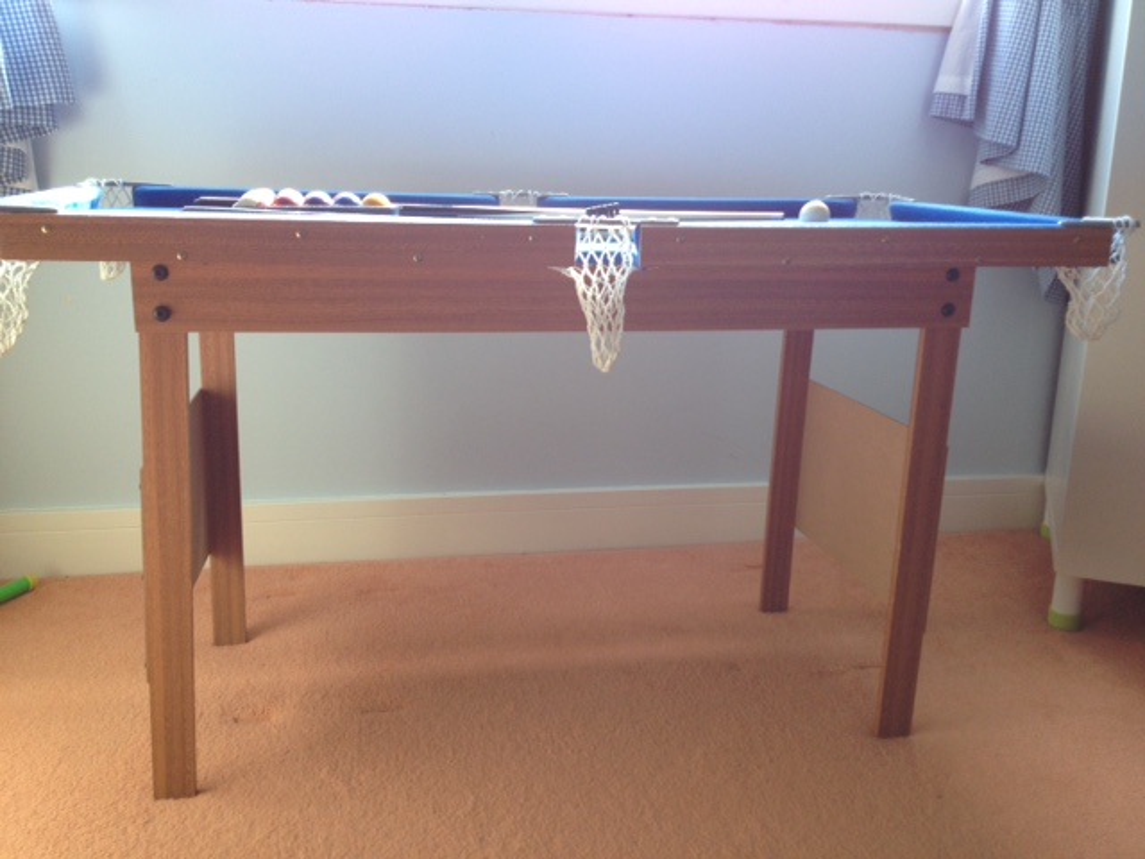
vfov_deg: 40.7
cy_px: 430
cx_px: 572
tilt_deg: -16.9
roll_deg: -0.9
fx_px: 1158
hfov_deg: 52.6
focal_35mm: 35
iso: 50
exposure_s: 1/60
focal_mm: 4.28
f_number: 2.4
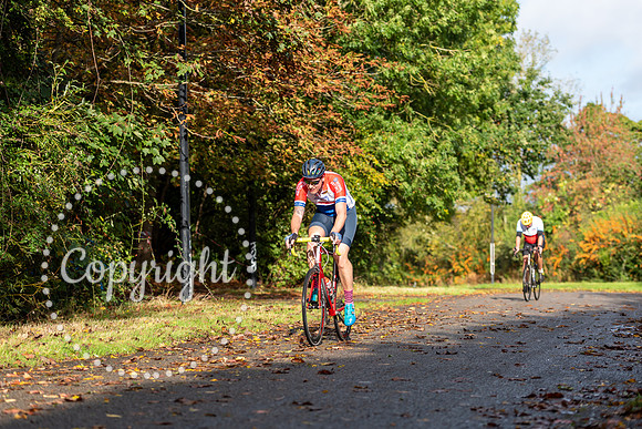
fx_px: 1534
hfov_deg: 23.6
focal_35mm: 86
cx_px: 321
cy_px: 214
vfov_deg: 15.9
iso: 200
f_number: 3.2
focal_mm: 86
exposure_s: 1/1600
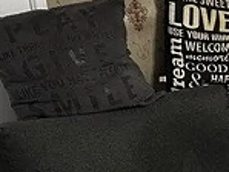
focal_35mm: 161
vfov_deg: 9.1
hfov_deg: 9.9
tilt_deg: -17.0
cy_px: 236
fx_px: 1066
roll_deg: +1.2
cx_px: 638
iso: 200
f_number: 1.78
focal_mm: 6.86
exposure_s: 1/50
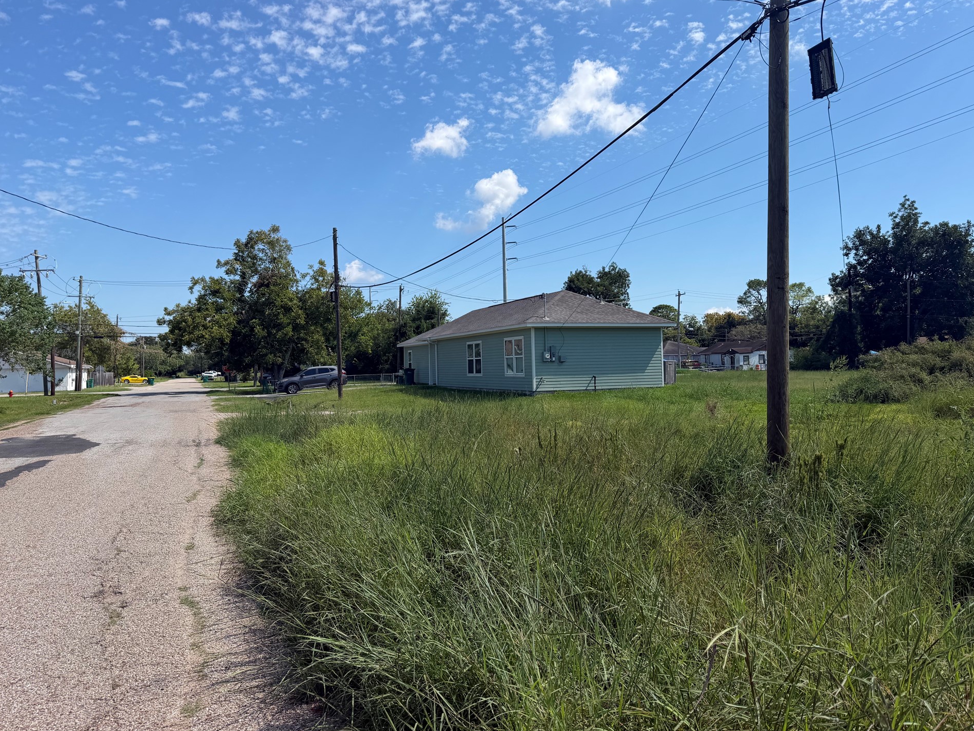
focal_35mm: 26
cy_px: 348
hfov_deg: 67.3
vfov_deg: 53.1
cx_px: 502
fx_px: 732
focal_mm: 6.76
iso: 80
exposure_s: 1/4975
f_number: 1.78
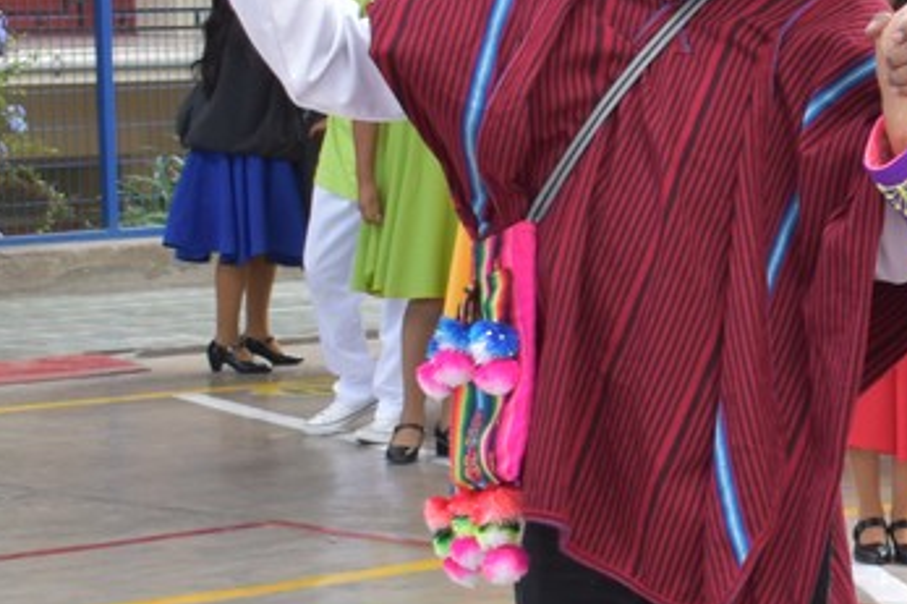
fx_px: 4411
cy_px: 413
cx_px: 1485
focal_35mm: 175
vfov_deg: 7.8
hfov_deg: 11.1
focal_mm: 27
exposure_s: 1/125
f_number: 4
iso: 320
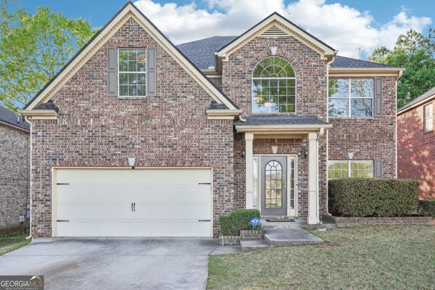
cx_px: 218
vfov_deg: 47.9
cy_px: 145
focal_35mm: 27
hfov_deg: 67.4
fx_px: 326
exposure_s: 1/125
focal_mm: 27
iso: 400
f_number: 8
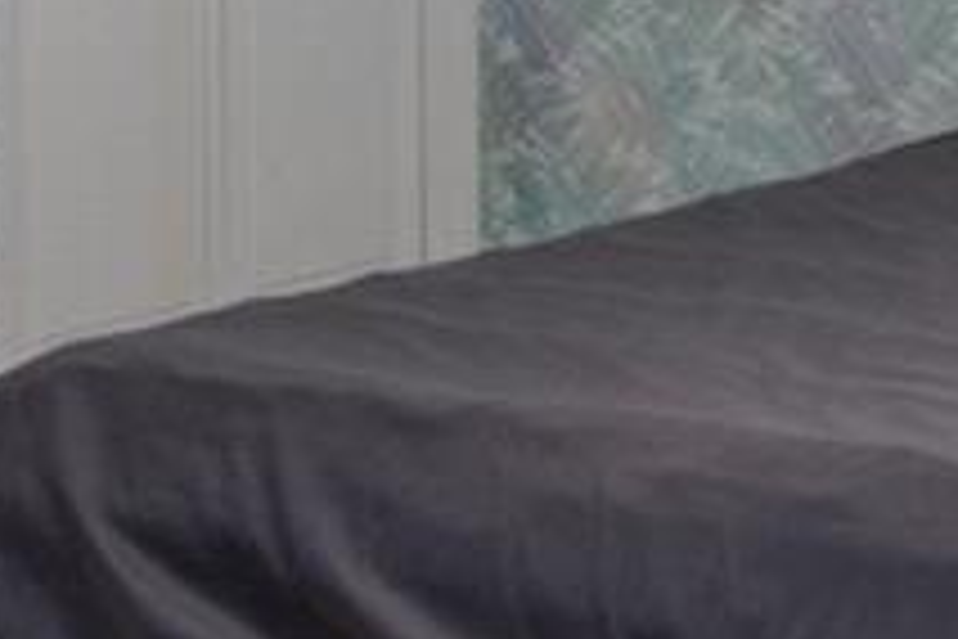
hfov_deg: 15.2
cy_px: -580
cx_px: 616
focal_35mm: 135
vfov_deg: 9.6
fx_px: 3592
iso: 320
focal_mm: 12
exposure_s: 1.3
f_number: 8
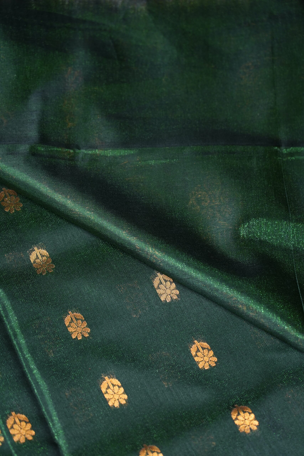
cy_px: 228
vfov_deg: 19.5
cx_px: 152
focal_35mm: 105
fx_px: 1330
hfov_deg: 13.0
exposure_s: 1/160
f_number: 4
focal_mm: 105
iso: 1250
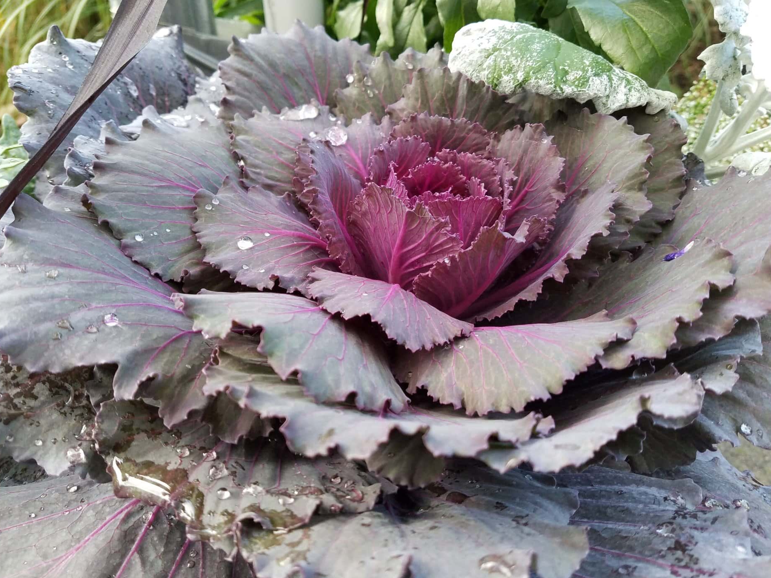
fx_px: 601
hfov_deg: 65.3
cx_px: 382
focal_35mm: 27
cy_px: 280
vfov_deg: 51.4
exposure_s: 1/60
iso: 125
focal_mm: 4.2
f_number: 1.7
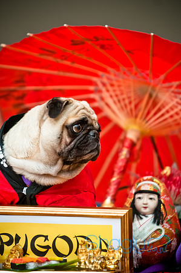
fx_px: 1871
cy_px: 136
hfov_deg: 5.5
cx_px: 90
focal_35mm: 248
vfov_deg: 8.3
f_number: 2.8
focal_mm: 165
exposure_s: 1/200
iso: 200
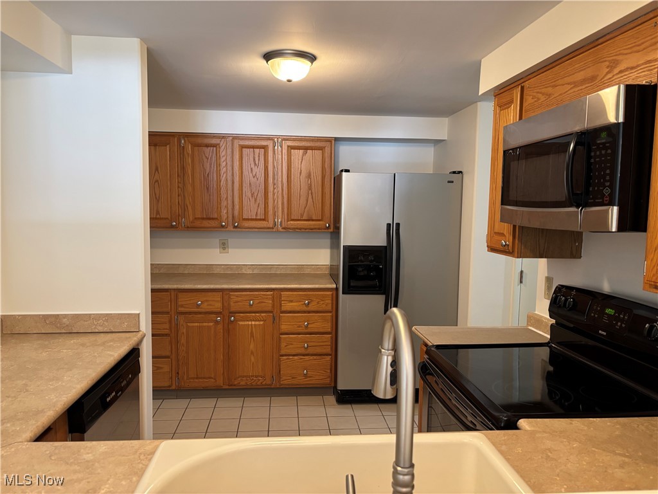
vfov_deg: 53.1
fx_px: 494
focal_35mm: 26
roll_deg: -1.4
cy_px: 247
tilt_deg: -6.3
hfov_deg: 67.3
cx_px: 329
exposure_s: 1/60
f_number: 1.6
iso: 200
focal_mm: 5.96
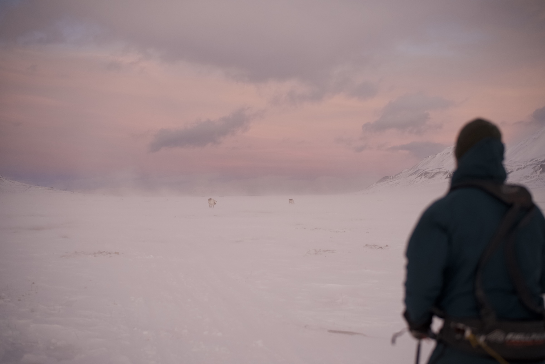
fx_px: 757
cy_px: 182
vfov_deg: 27.0
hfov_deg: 39.6
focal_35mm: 50
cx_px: 272
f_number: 2
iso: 500
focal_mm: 50
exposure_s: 1/1250
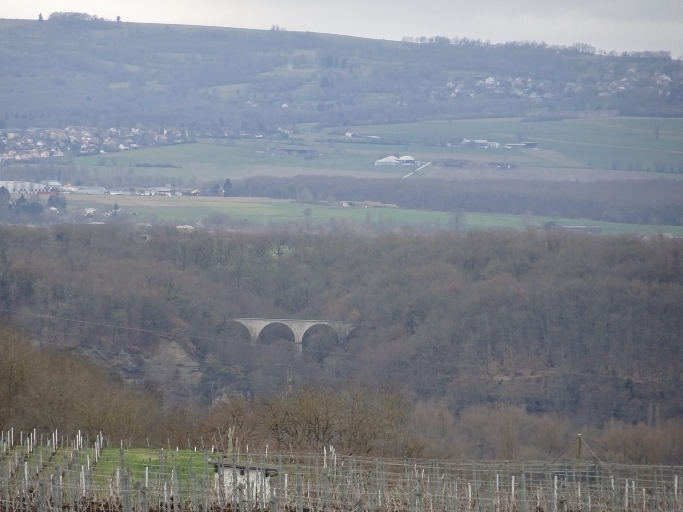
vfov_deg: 3.9
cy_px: 256
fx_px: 7438
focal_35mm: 377
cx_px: 342
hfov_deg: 5.3
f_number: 6.3
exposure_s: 1/250
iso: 800
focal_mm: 64.38
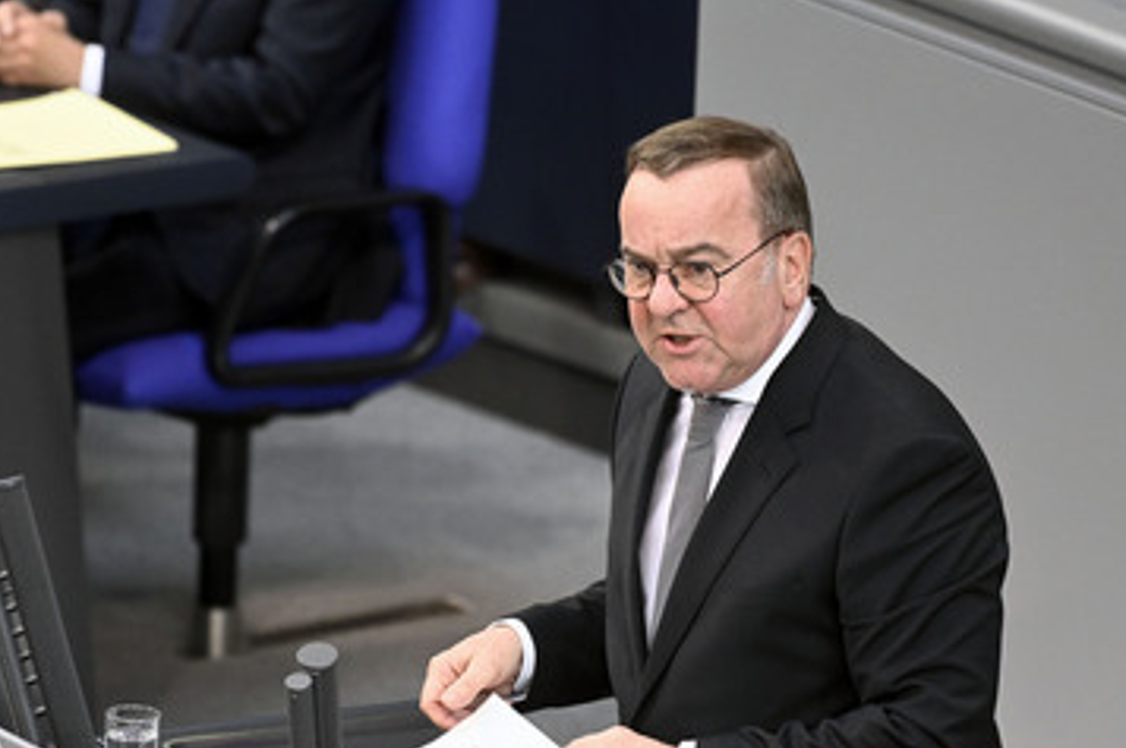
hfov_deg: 4.5
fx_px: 14212
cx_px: 639
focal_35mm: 455
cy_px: 461
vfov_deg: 3.0
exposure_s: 1/400
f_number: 5.6
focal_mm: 360
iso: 10000
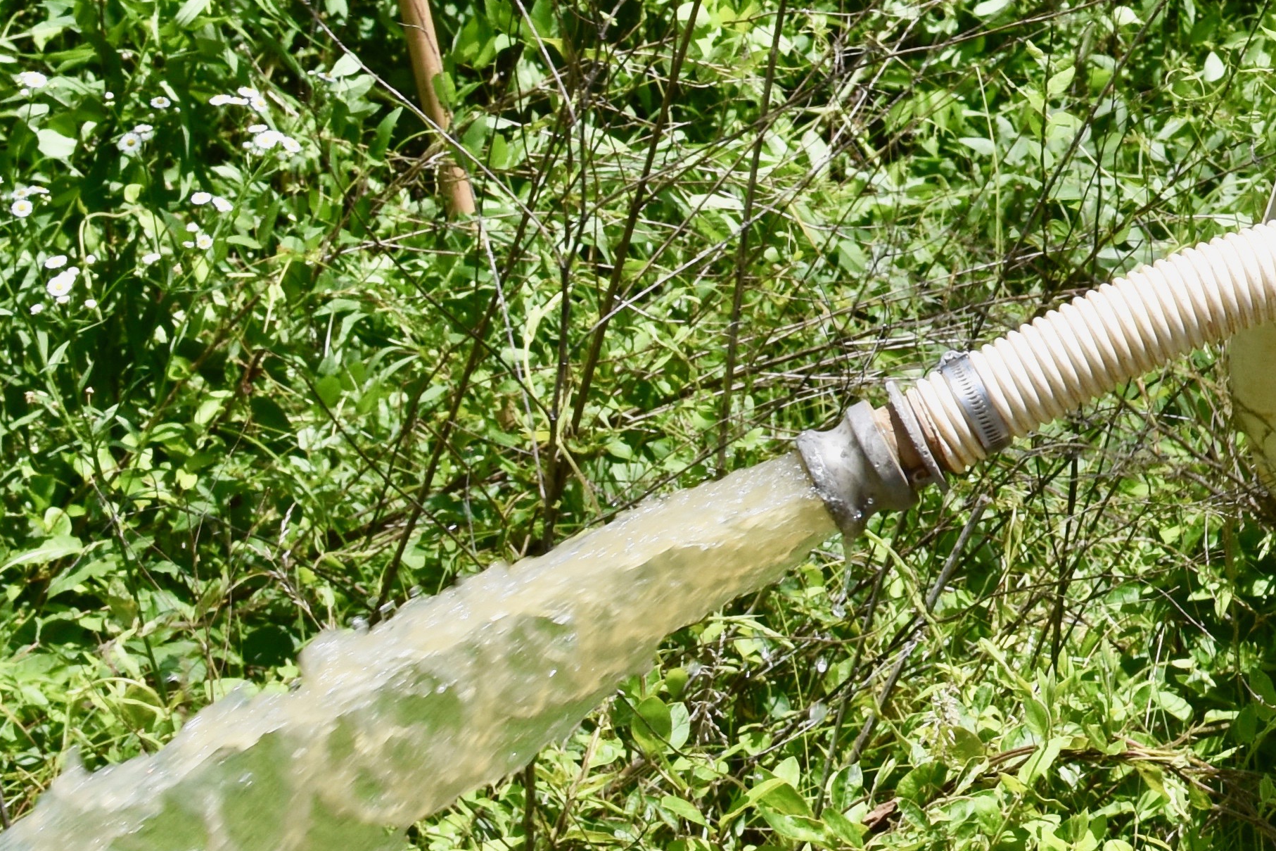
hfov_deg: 11.3
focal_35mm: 174
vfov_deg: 7.9
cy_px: -88
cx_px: 1970
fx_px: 6154
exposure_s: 1/640
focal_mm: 35
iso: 250
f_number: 8
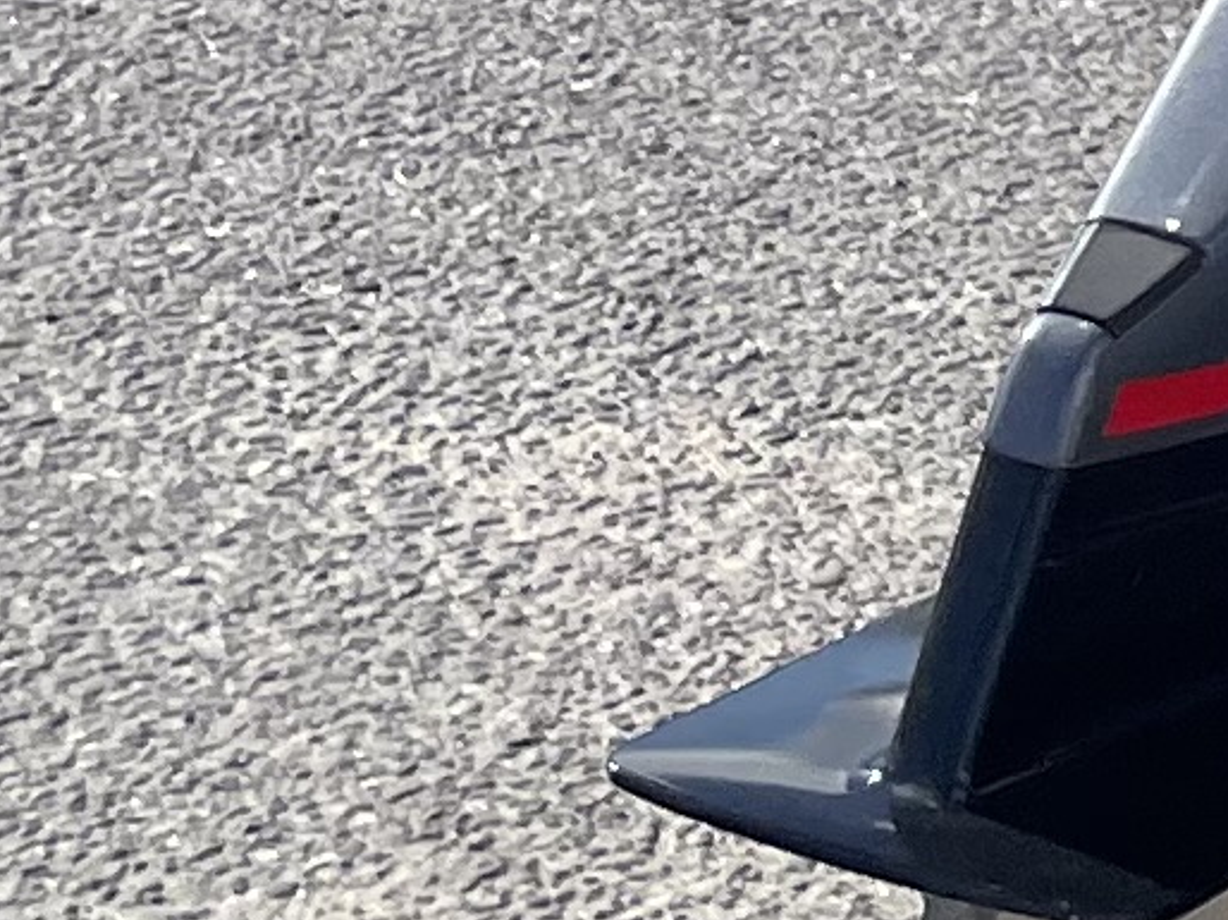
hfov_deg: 8.7
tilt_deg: -6.9
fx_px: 7234
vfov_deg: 6.8
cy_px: -1422
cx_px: 3115
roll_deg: -3.1
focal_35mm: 204
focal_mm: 4.2
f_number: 1.6
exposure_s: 1/4831
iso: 32
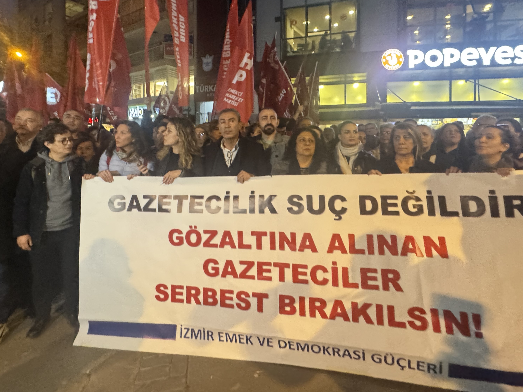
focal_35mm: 19
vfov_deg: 67.5
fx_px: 287
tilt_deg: -4.0
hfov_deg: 84.7
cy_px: 143
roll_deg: +0.4
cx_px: 261
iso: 800
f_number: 2.2
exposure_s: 1/50
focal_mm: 2.22
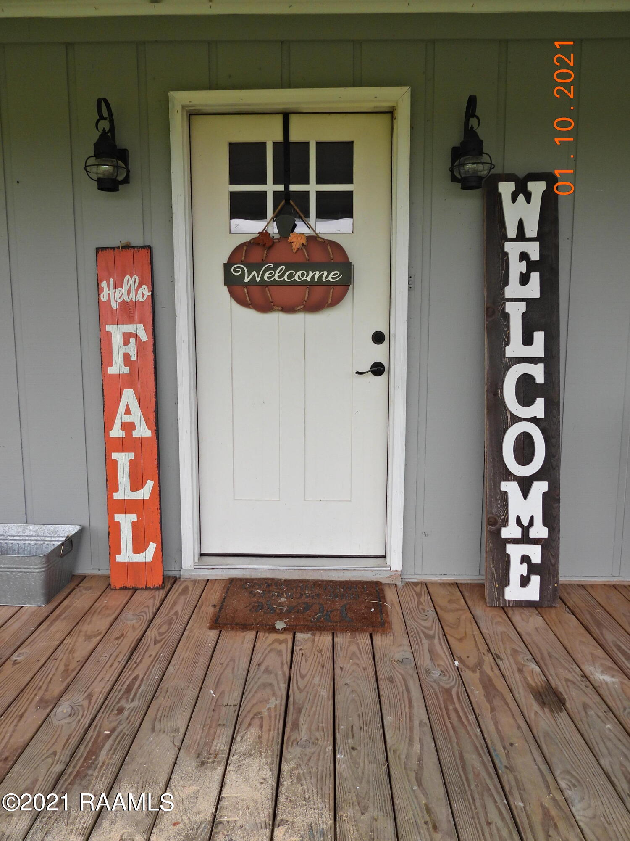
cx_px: 315
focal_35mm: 24
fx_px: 582
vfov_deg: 71.6
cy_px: 420
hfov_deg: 56.8
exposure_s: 1/320
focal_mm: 4.3
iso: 100
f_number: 3.2
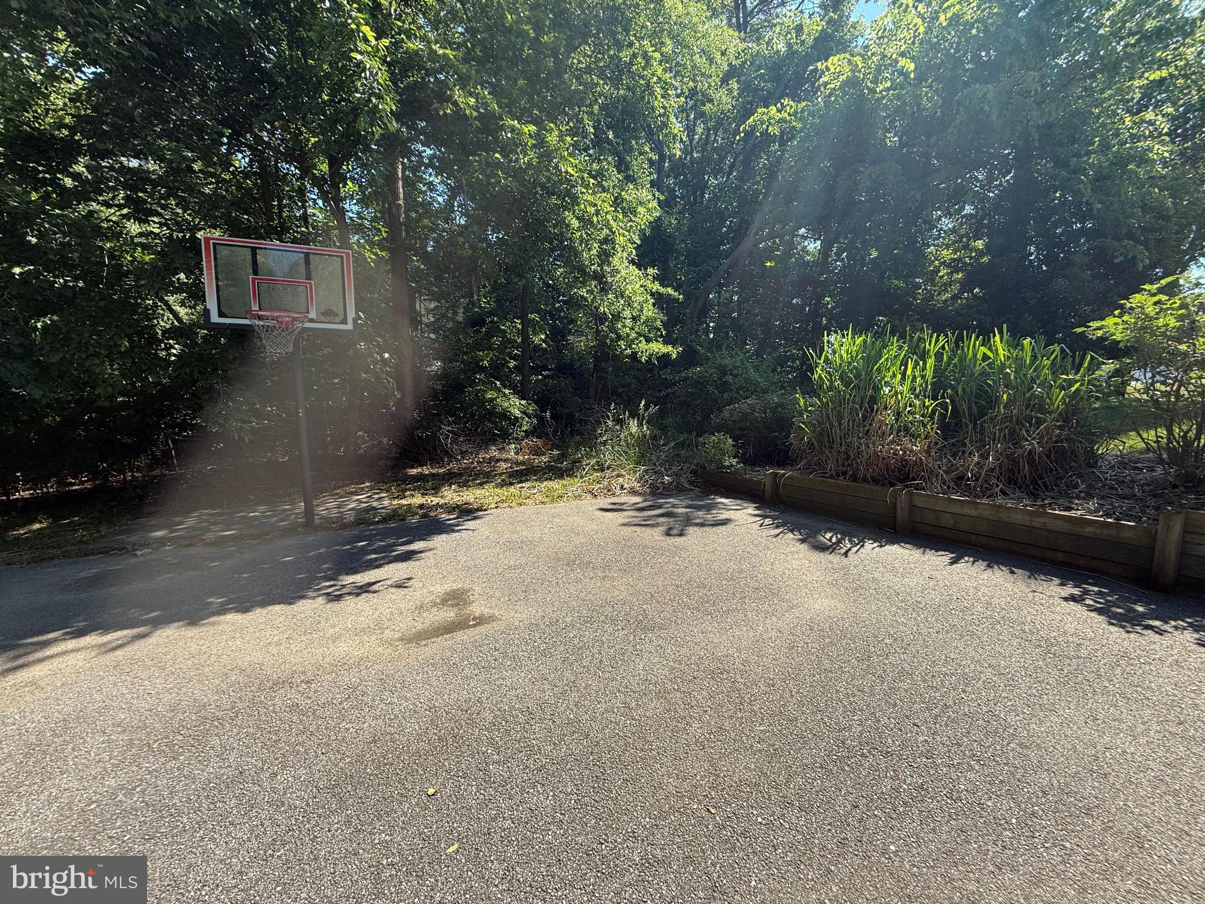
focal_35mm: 14
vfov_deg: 85.7
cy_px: 452
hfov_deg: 102.1
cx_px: 602
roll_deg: +1.2
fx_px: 487
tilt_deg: -5.5
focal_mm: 2.22
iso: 50
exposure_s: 1/574
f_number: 2.2
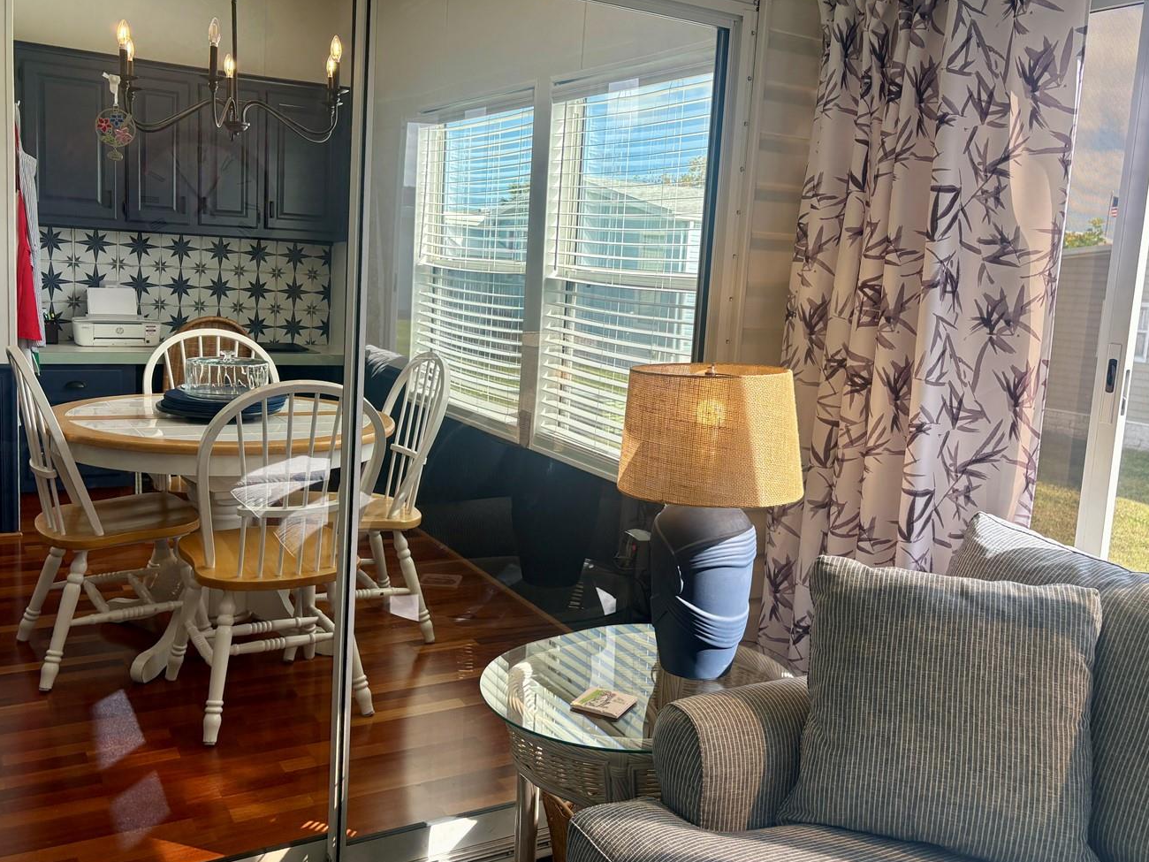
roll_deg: -3.3
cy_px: 394
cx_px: 590
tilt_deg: -7.1
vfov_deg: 44.1
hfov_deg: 56.8
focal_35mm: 32
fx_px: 1062
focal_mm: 5.96
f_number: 1.6
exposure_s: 1/716
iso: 64
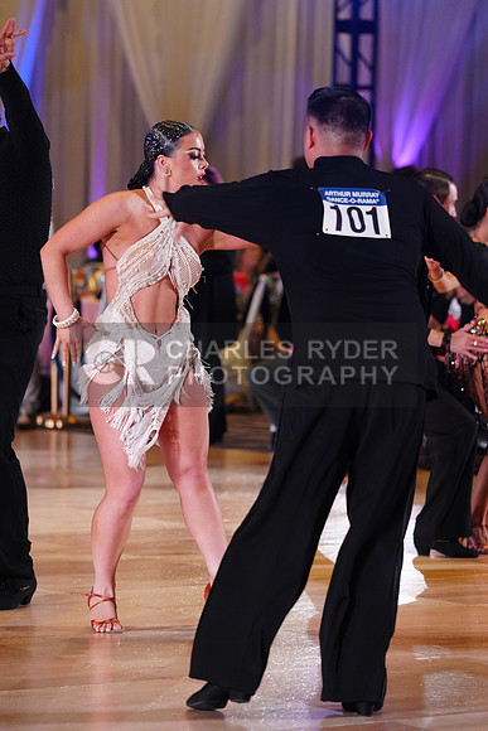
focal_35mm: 162
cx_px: 244
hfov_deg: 8.5
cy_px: 366
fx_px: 3292
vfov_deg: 12.7
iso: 2500
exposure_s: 1/400
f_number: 4
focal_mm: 162
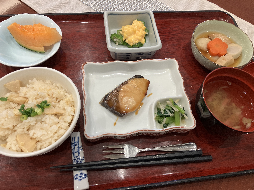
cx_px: 127
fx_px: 205
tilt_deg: -61.9
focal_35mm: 28
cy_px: 95
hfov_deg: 63.4
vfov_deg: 49.7
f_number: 1.8
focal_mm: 3.99
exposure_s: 1/100
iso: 64
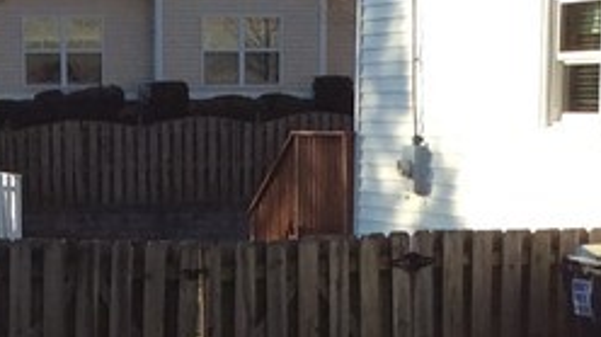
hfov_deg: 14.9
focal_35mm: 144
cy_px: 538
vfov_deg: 8.2
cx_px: 162
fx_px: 2293
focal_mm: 3.3
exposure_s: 1/622
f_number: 2.4
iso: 32
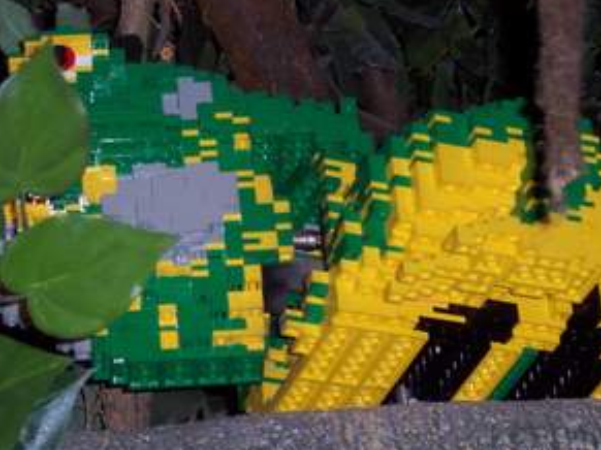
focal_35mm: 167
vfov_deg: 8.9
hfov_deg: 11.8
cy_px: 213
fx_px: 2898
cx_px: 262
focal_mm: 16
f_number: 3.8
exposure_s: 1/45
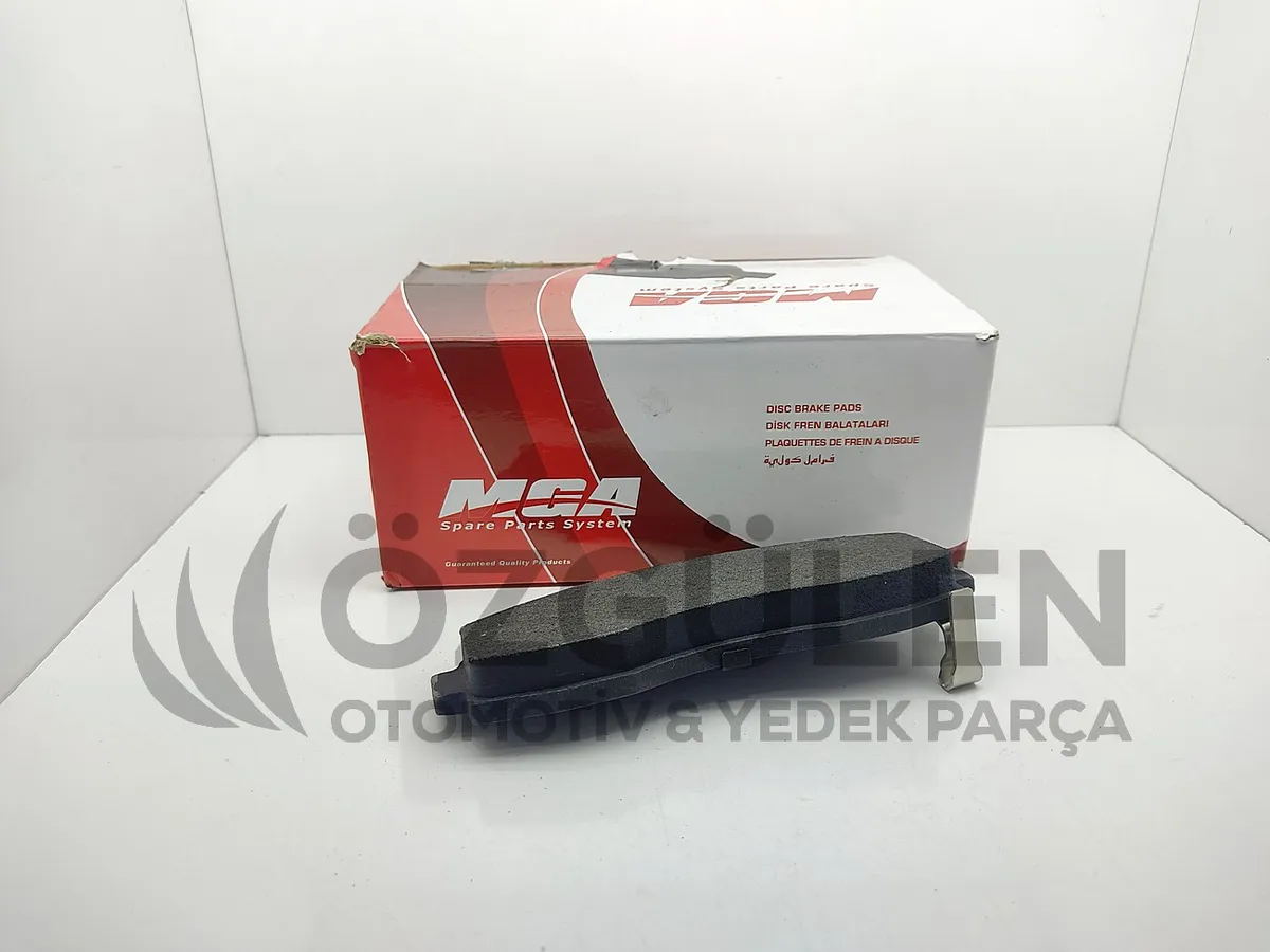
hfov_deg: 67.3
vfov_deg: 53.1
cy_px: 476
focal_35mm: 26
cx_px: 635
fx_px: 954
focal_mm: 4.74
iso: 100
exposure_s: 1/194
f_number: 1.79
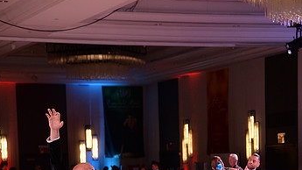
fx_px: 1057
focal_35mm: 132
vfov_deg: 9.0
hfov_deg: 16.3
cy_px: 223
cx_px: 164
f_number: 4
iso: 1600
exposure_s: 1/250
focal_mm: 75
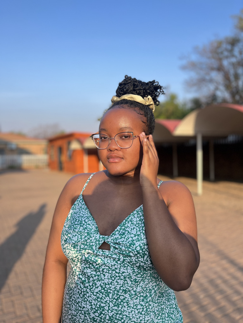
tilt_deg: -2.3
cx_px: 122
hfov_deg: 53.1
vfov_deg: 67.3
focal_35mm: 26
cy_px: 162
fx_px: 243
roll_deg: +1.4
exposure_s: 1/592
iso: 50
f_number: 1.6
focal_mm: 5.1
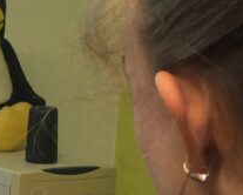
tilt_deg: -13.7
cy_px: 224
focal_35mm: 140
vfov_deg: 10.9
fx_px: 1008
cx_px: -261
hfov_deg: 12.1
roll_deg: -0.1
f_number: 2.2
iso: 100
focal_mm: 4.15
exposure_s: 1/33
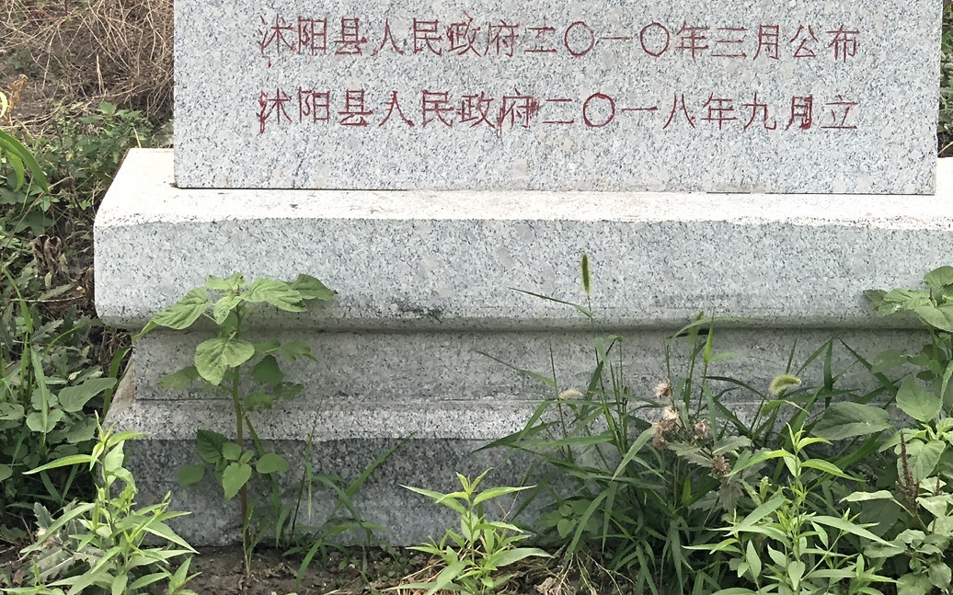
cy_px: -103
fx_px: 2830
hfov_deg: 19.1
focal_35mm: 109
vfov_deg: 11.8
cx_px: 545
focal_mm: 6
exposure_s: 1/390
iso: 16
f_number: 2.4
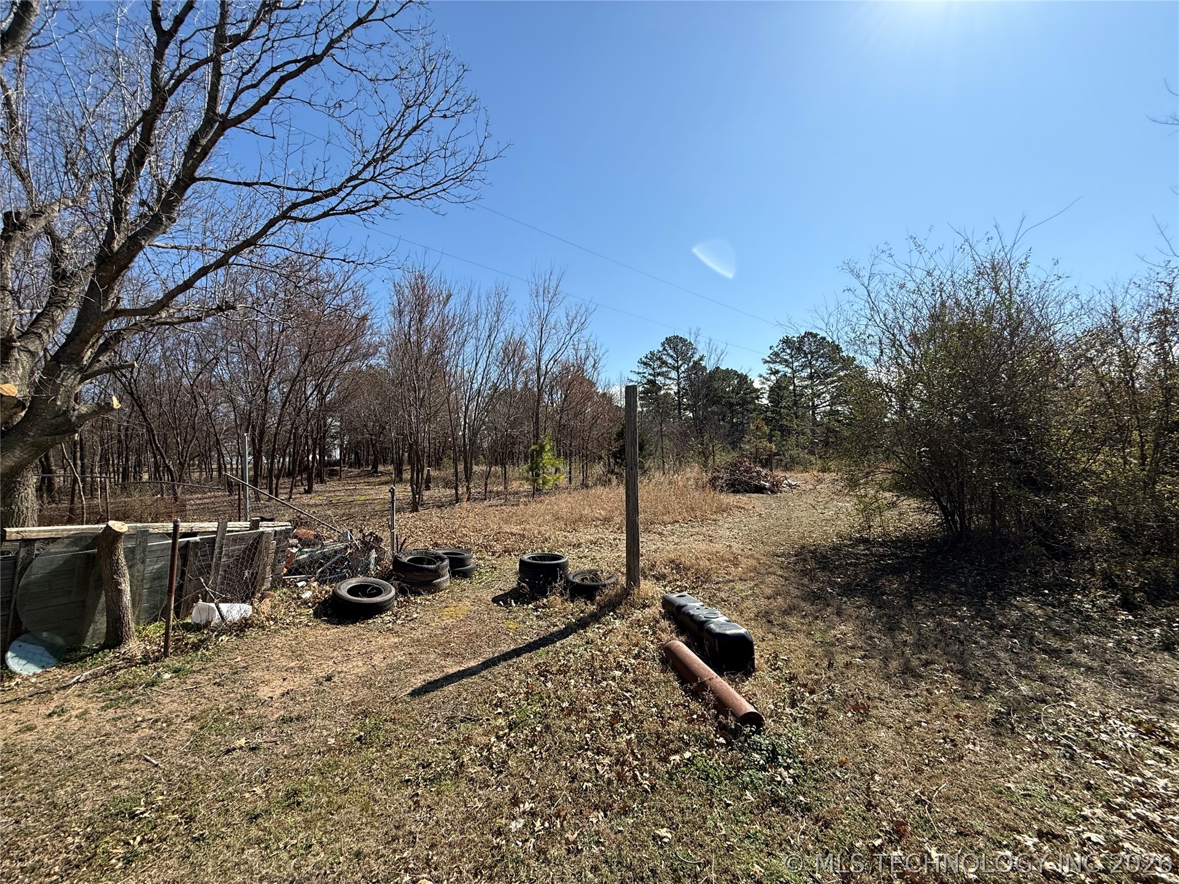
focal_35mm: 14
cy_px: 442
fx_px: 477
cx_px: 590
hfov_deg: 102.1
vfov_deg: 85.7
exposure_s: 1/1745
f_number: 2.2
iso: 50
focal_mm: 2.22
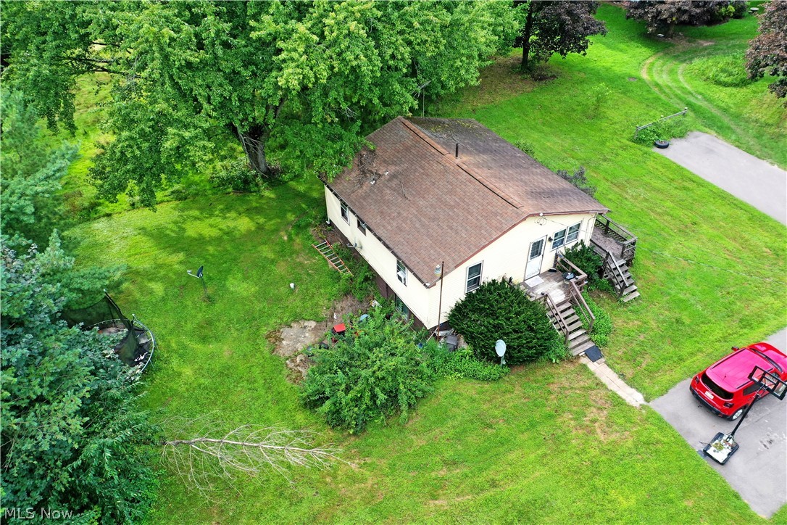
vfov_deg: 46.4
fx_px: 612
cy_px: 262
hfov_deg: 65.5
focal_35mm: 28
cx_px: 394
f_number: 4
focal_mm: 10.26
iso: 100
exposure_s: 1/120
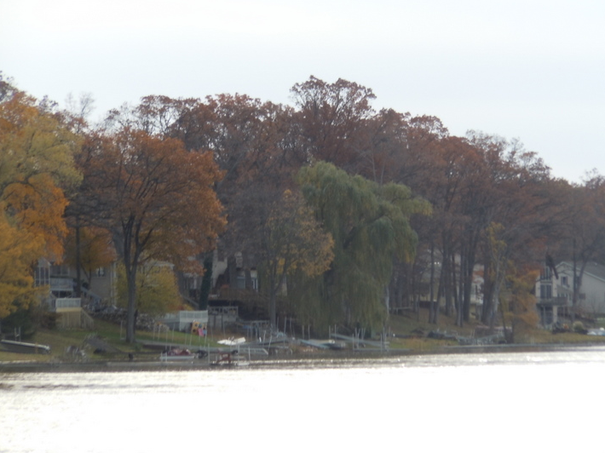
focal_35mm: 221
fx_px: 3861
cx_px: 338
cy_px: 240
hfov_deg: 9.0
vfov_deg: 6.7
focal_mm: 35
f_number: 5.6
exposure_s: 1/200
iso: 100
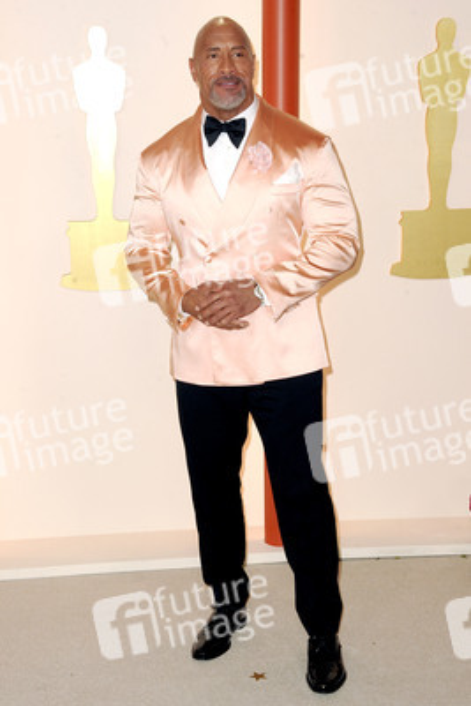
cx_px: 236
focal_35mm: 62
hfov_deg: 21.9
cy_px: 353
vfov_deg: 32.4
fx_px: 1216
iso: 1600
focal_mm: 62
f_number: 7.1
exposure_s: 1/200
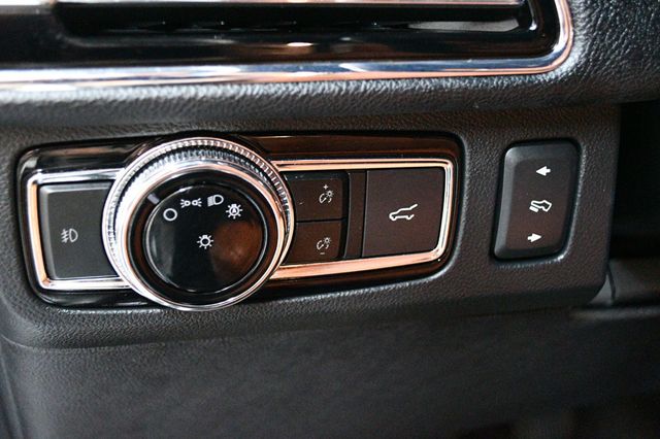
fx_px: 825
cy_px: 220
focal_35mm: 45
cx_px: 330
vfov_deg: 29.8
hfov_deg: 43.6
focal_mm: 30
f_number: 4.5
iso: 12800
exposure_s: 1/30
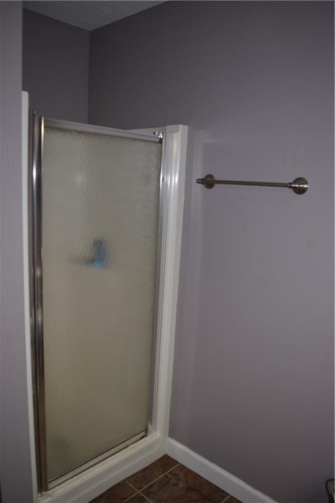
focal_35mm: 27
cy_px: 252
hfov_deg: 47.9
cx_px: 168
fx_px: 377
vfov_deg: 67.4
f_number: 3.5
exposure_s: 1/200
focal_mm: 18
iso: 400
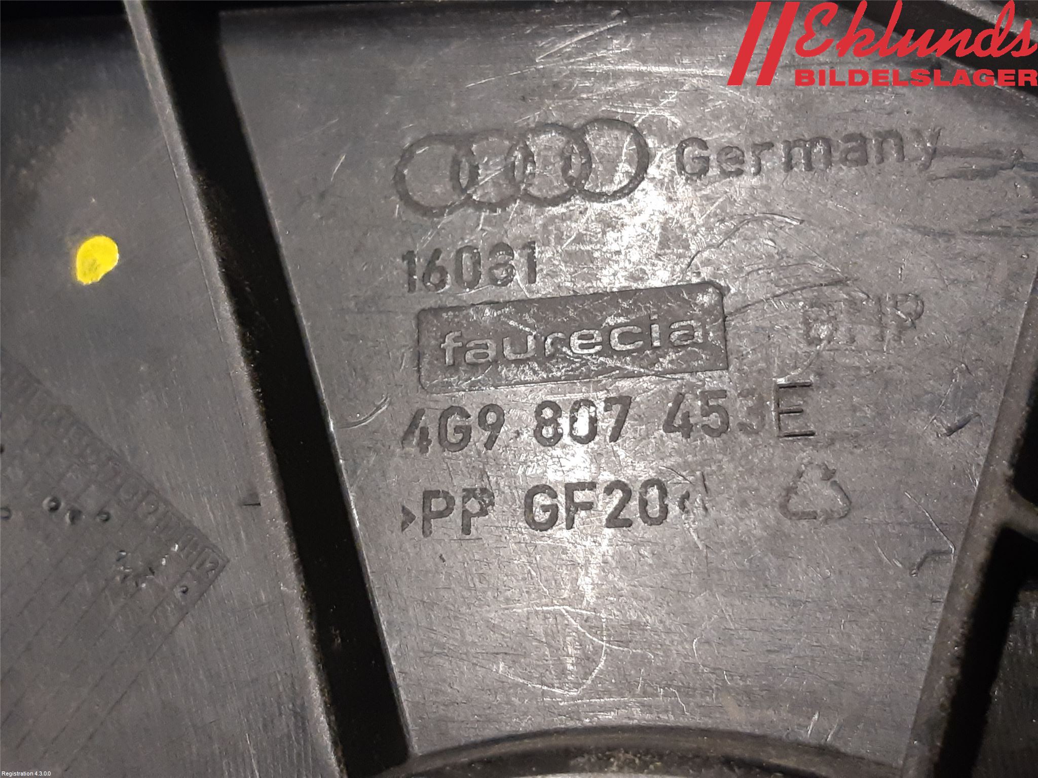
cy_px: 389
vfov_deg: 53.1
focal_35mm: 26
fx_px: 780
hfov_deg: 67.3
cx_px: 519
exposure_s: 1/50
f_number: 1.7
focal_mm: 3.93
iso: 250
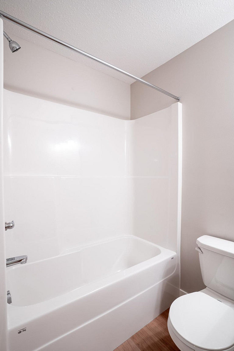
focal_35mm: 17
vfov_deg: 93.3
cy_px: 176
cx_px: 117
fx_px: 166
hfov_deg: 70.4
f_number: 8
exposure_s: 1/3
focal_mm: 17
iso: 160
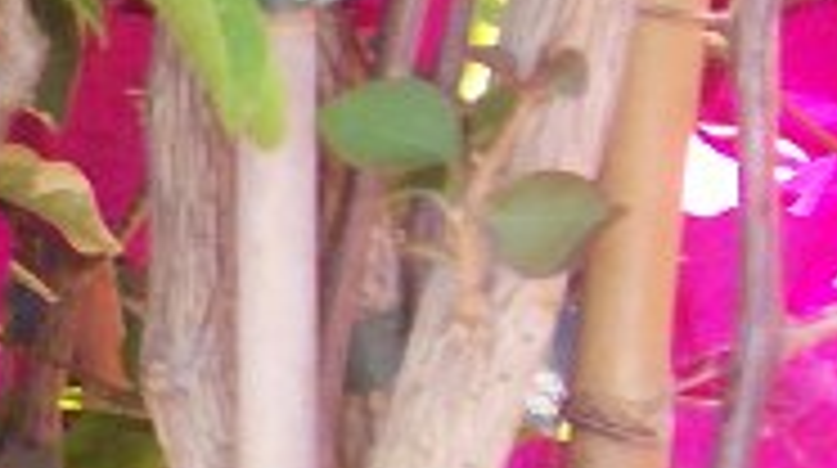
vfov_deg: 7.1
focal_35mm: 169
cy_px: -54
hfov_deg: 11.3
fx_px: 3745
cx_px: -927
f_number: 4.5
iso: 140
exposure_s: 1/64
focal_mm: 5.9
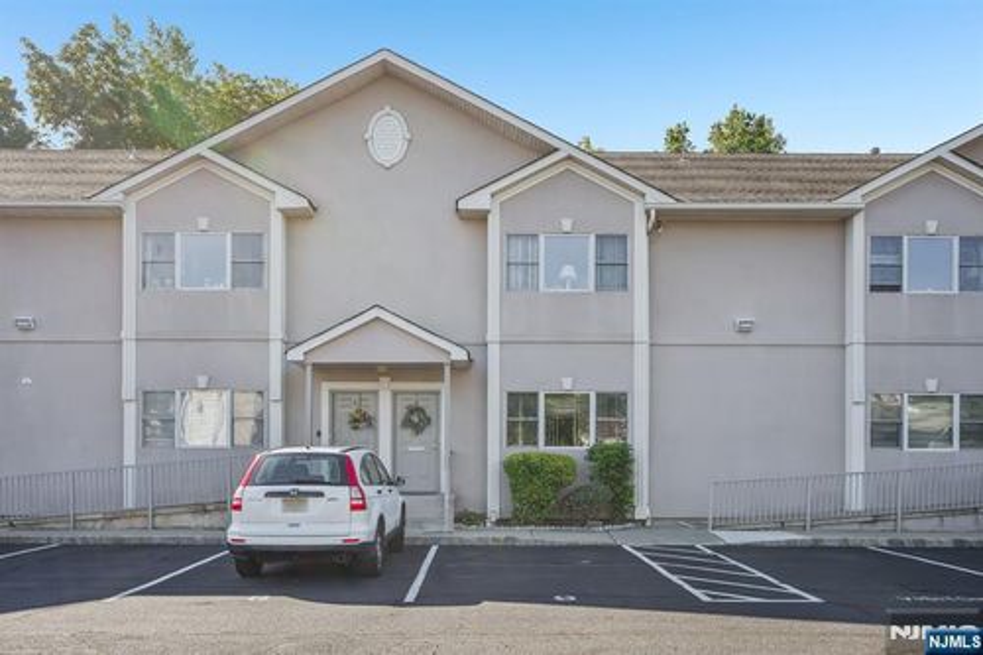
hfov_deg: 62.8
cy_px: 328
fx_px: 805
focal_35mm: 30
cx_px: 492
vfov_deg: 44.2
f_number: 8
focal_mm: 29.5
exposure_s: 1/125
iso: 100
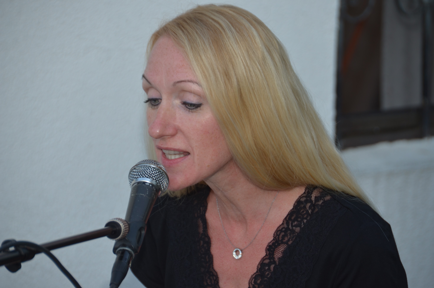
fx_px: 3609
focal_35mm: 300
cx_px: 217
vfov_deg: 4.6
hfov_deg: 6.9
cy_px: 144
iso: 200
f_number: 5.6
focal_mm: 200
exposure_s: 1/80
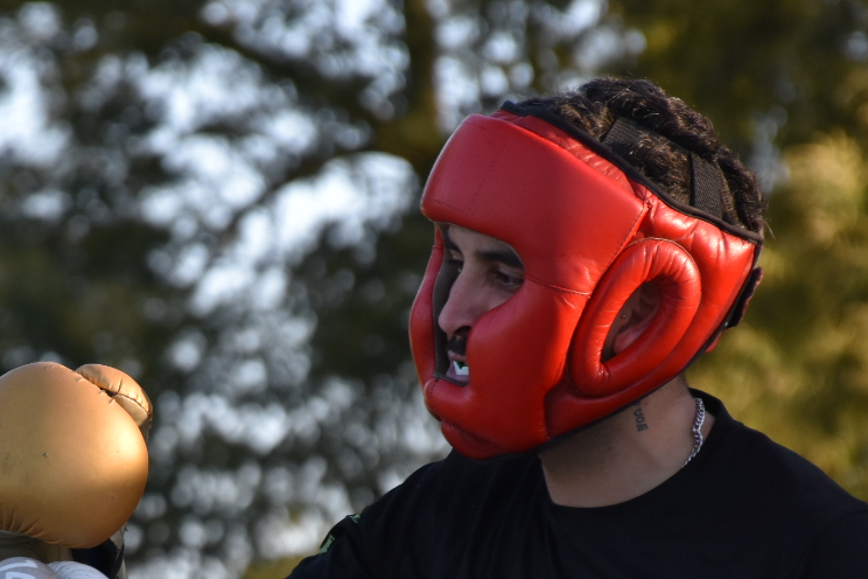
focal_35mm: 457
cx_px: 146
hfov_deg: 4.5
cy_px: 511
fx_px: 11018
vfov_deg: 3.0
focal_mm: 140
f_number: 5.6
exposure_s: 1/800
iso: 800
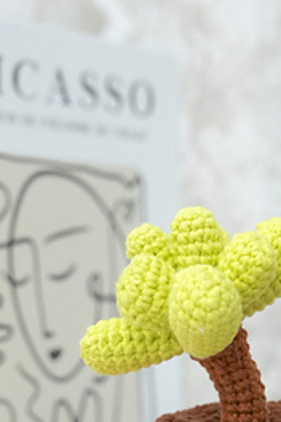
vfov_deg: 17.2
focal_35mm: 119
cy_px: 224
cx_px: 192
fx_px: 1393
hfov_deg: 11.5
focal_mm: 49
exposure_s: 1/250
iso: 5000
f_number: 6.3
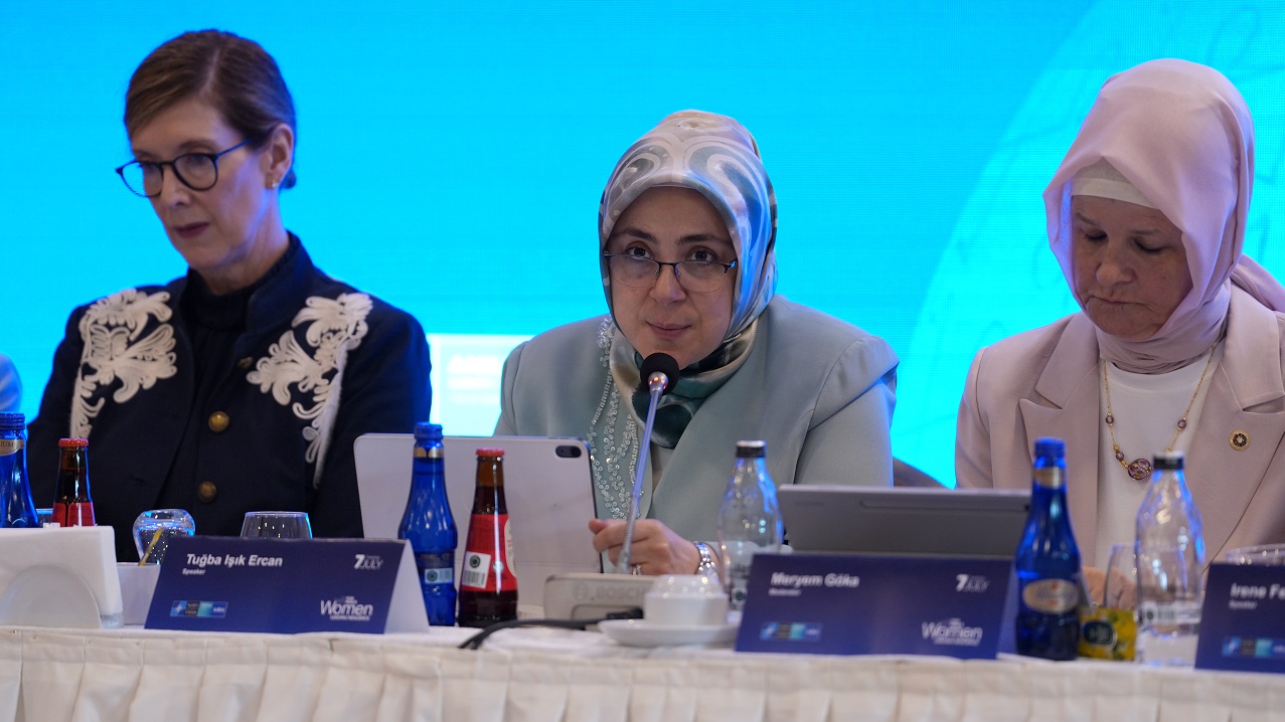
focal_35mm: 210
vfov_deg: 5.8
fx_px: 7155
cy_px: 345
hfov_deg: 10.3
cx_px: 642
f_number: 2.8
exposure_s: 1/200
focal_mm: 200
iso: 1600
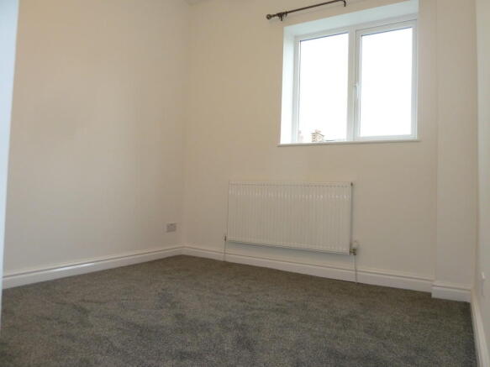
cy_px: 184
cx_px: 245
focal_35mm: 25
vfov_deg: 54.9
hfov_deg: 69.4
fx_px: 354
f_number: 3.3
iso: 200
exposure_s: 1/30
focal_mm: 4.1
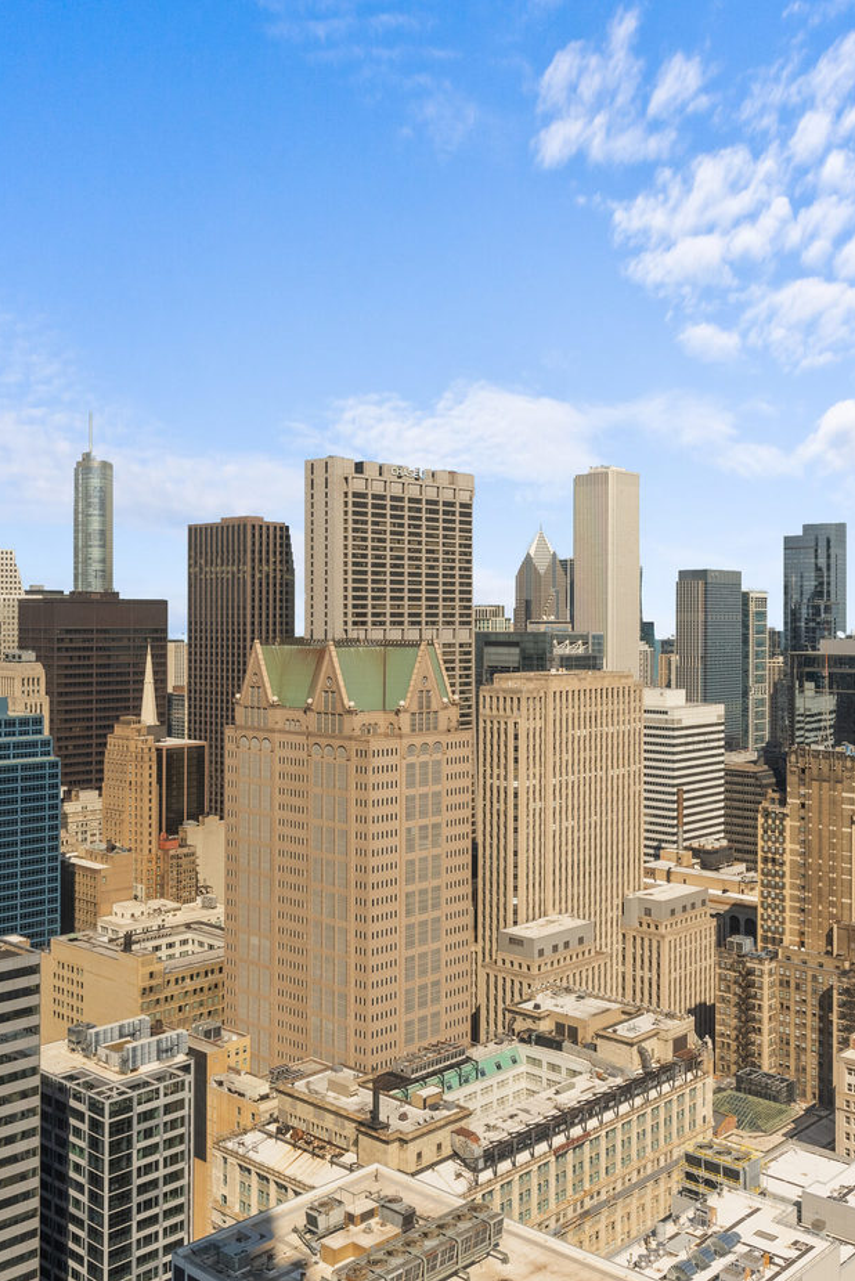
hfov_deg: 37.8
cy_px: 614
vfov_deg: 54.4
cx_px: 482
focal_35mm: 35
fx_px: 1246
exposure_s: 1/640
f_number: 9
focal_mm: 30
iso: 200
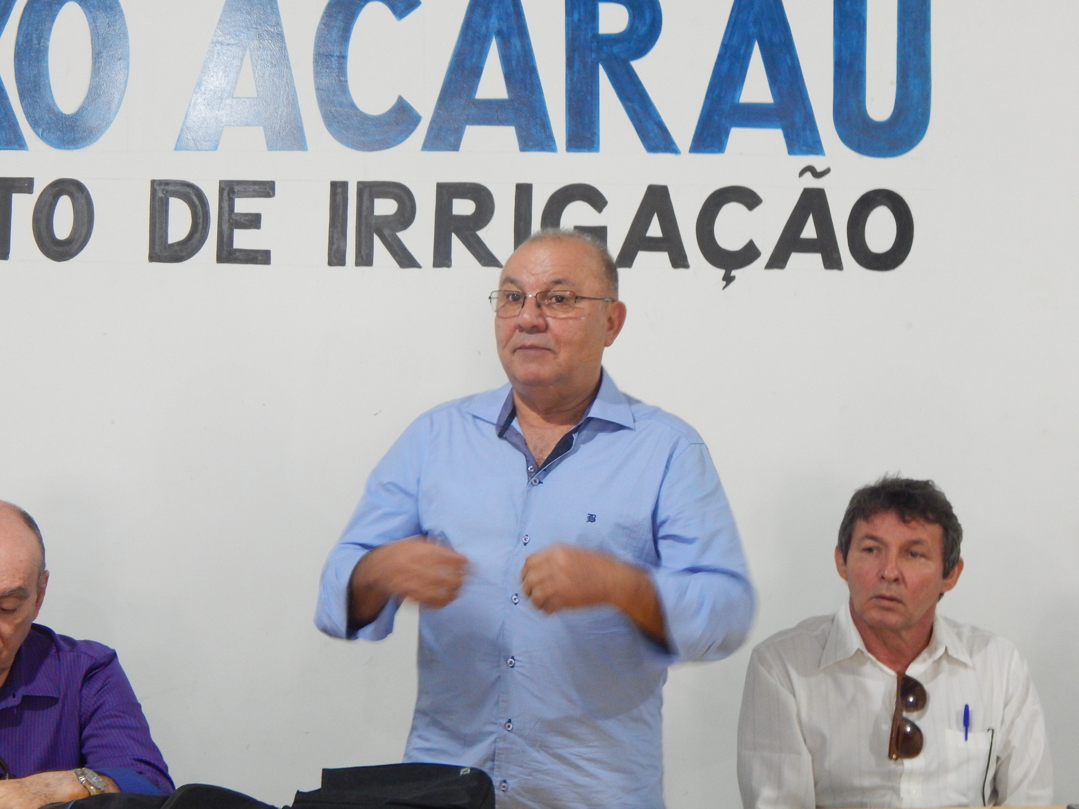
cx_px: 540
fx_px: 2338
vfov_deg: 19.6
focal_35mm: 75
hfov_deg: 26.0
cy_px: 404
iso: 450
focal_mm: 13.5
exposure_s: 1/8
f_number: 4.2
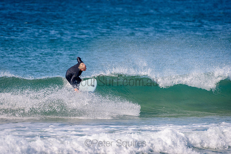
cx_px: 89
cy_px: 60
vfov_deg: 2.2
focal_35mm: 613
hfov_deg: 3.4
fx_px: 3932
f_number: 5.6
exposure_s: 1/1000
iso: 360
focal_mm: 500
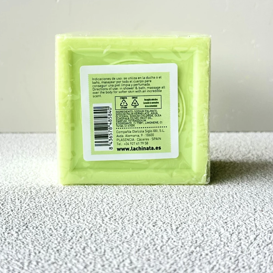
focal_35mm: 29
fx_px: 259
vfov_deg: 54.7
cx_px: 134
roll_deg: -0.5
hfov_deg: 55.6
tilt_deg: -9.0
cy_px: 96
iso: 80
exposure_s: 1/121
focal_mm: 6.86
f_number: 1.78
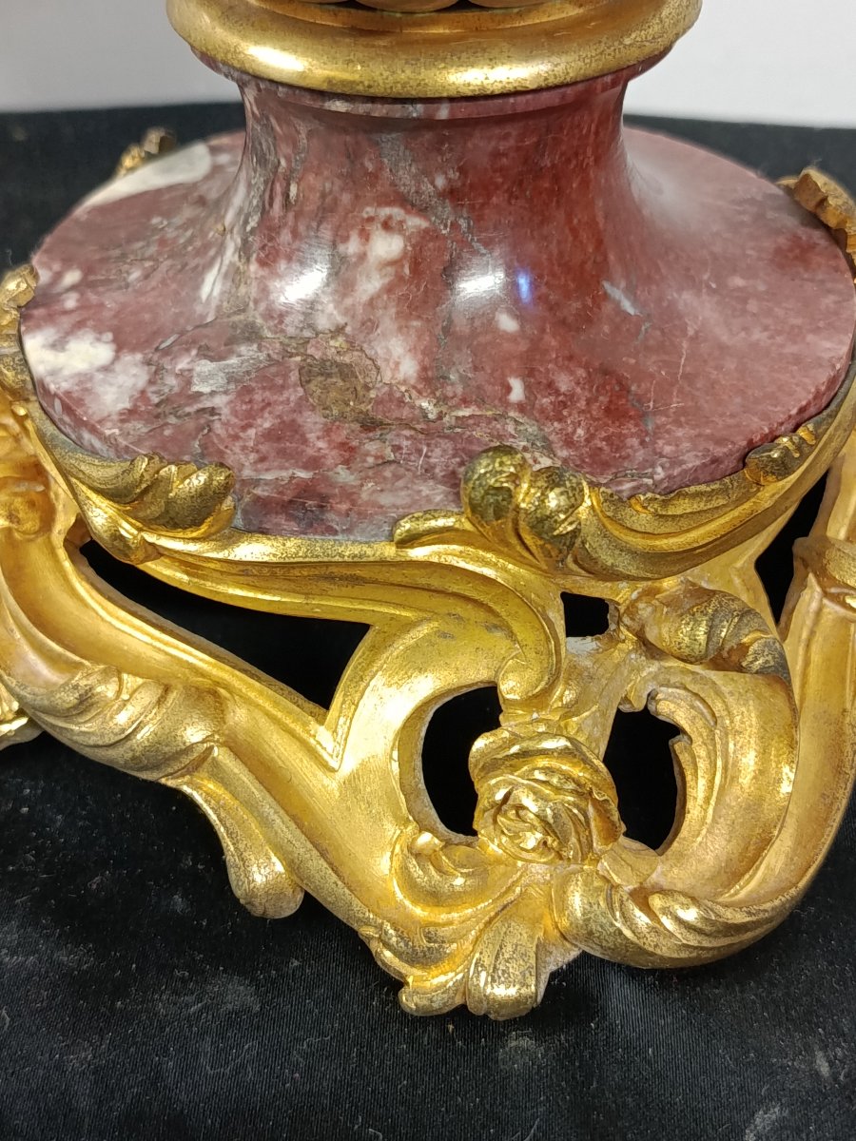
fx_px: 1583
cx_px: 428
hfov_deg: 30.3
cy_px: 570
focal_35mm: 48
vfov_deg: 39.7
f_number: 1.7
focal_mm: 5.24
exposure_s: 1/25
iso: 1063
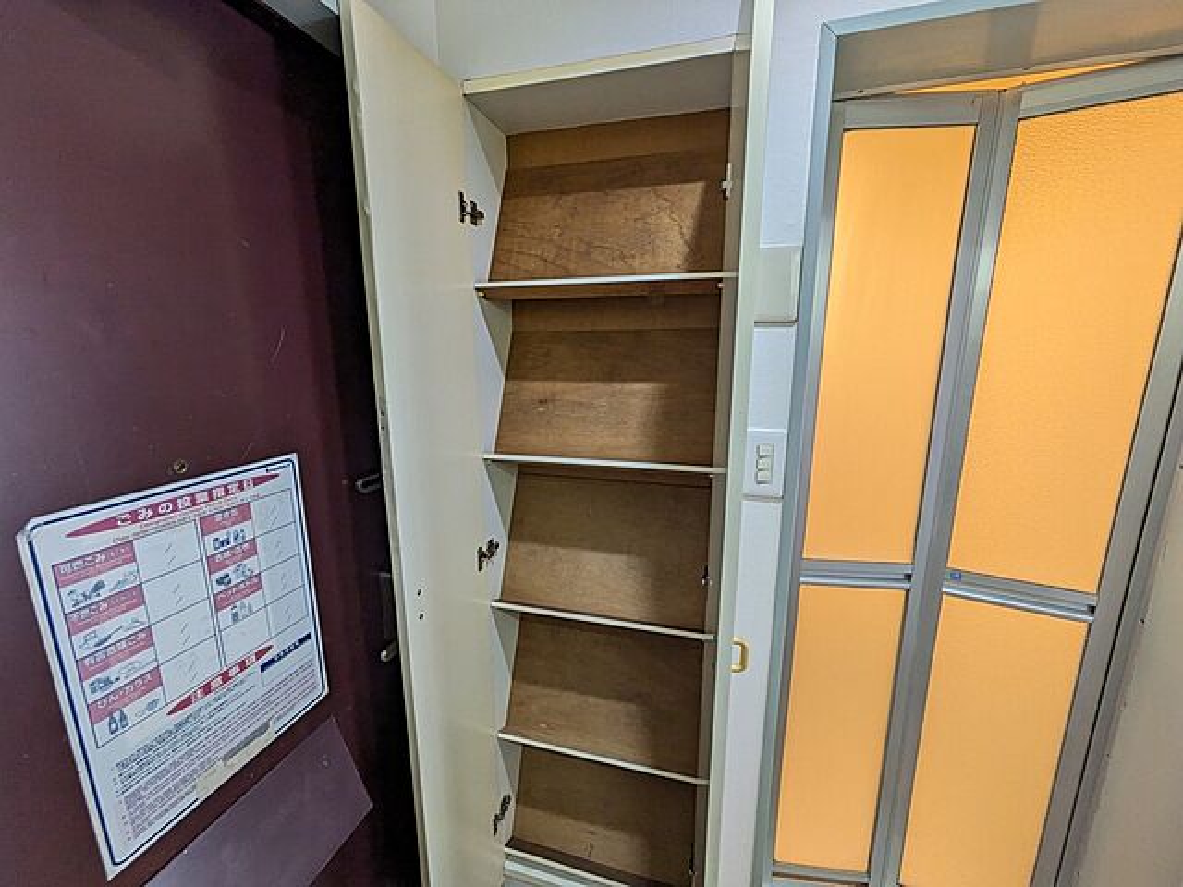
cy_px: 444
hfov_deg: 102.1
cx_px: 592
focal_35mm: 14
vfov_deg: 85.7
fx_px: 478
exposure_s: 1/40
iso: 212
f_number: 2.2
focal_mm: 1.83
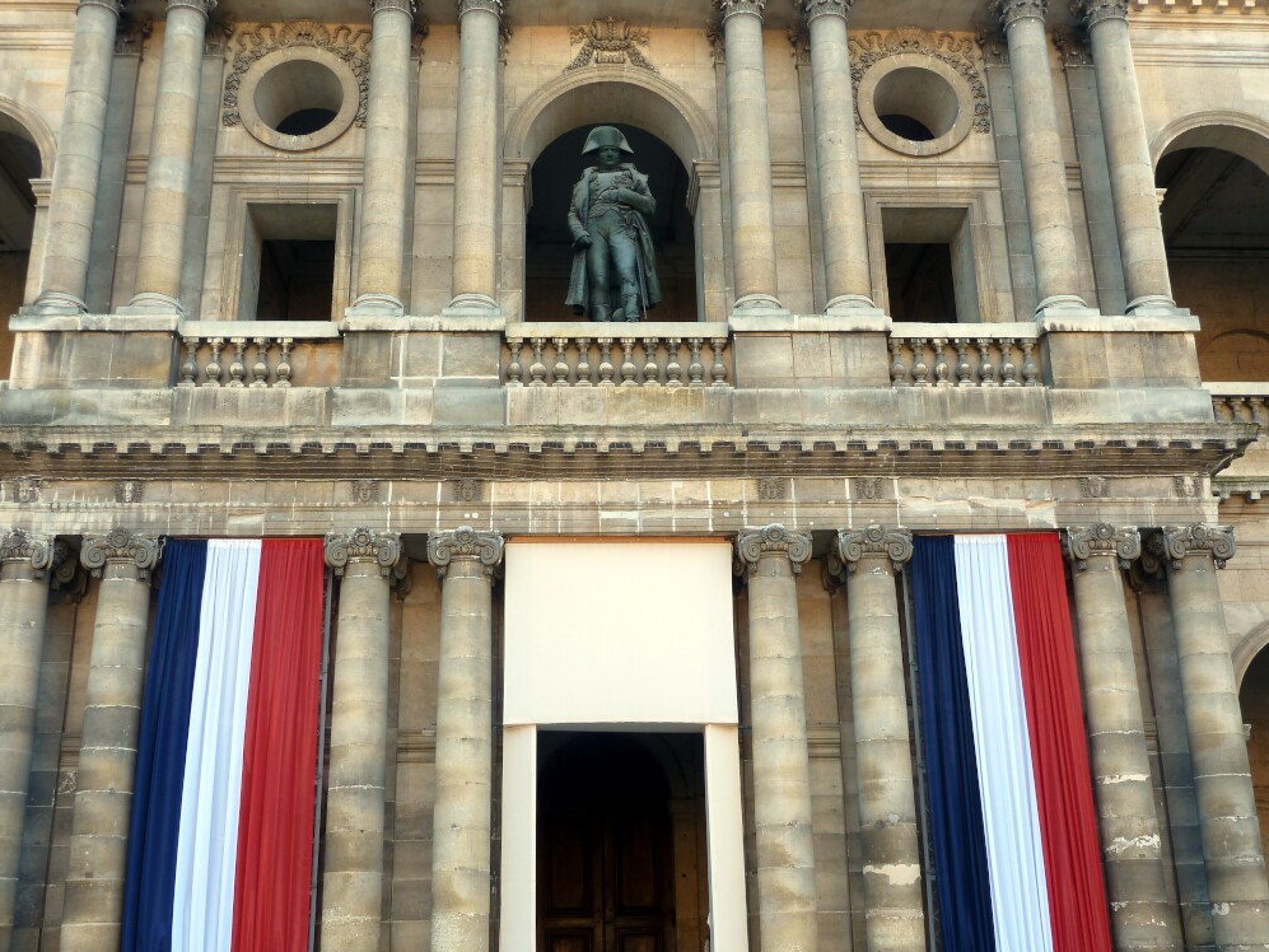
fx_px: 1393
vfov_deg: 37.7
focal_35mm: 38
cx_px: 649
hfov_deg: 49.0
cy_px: 472
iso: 80
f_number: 3.6
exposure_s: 1/60
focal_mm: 6.1
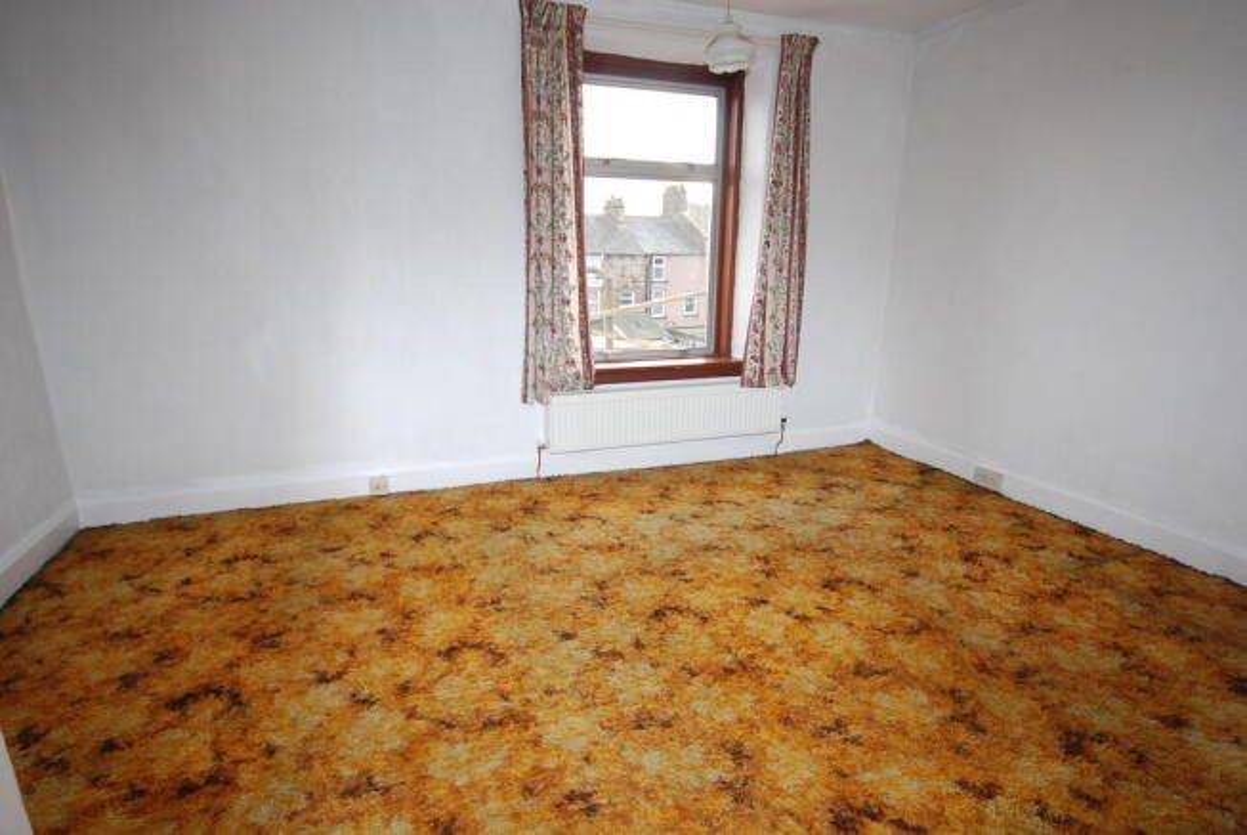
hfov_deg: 89.9
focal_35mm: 18
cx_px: 624
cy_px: 418
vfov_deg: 67.5
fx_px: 624
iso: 200
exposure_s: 1/60
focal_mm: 12
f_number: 4.5
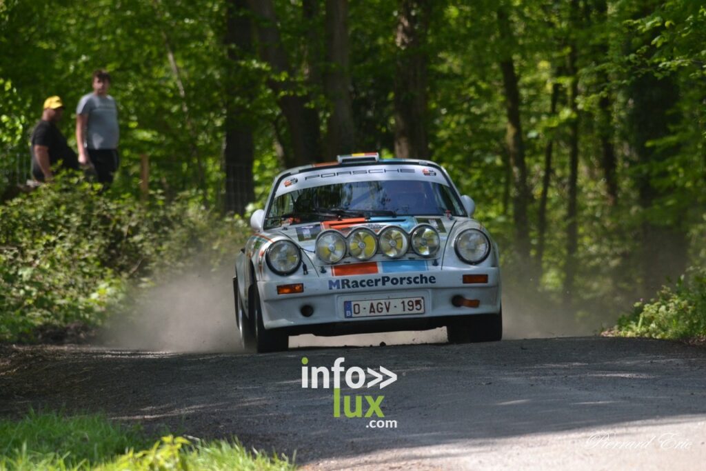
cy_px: 236
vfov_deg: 3.2
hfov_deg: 4.7
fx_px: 8531
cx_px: 353
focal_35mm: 435
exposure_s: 1/500
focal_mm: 290
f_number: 6
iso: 450
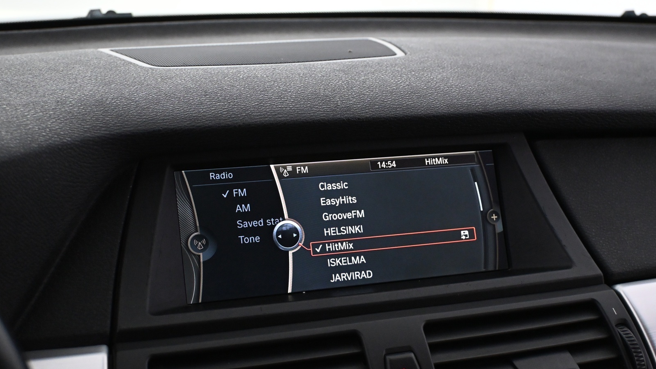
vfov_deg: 23.1
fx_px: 901
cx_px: 332
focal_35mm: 52
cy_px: 204
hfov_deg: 40.0
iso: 3600
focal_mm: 32.5
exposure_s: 1/60
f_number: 5
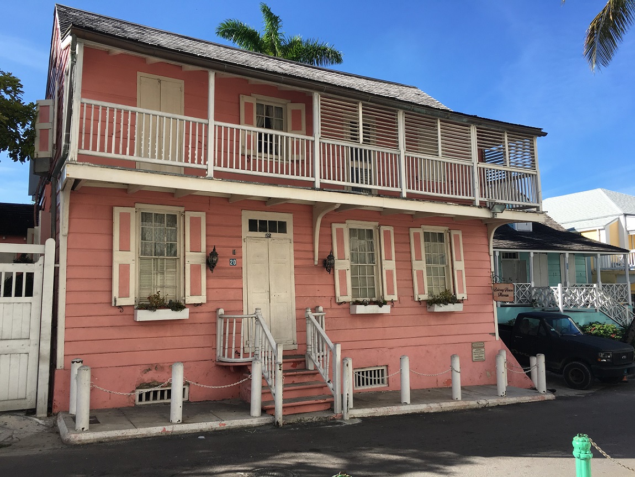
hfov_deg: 61.6
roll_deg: -0.6
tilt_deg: +7.5
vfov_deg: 48.2
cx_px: 318
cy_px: 238
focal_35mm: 29
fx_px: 532
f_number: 2.2
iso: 25
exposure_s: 1/986
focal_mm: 4.15
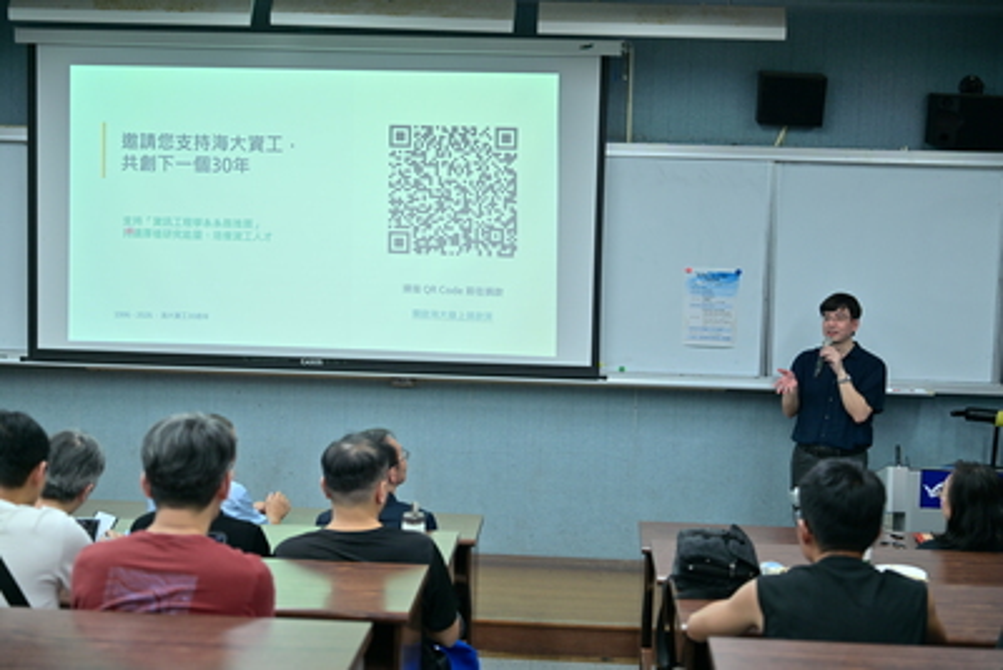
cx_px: 502
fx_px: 1366
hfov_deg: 40.3
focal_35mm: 49
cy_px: 335
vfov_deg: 27.5
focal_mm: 49
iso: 250
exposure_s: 1/100
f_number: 2.8
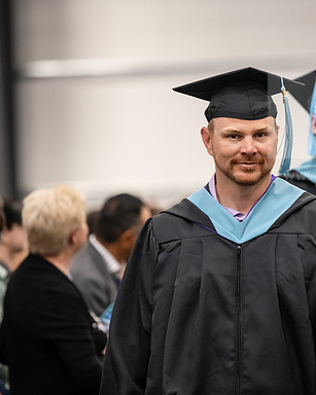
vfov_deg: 7.6
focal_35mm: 255
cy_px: 197
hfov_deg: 6.1
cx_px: 237
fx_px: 2982
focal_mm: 180
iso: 2500
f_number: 3.2
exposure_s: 1/200
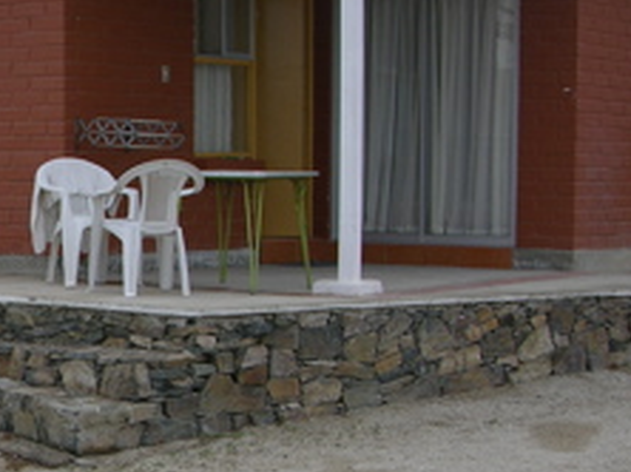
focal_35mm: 101
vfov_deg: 14.5
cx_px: -102
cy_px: 384
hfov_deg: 18.6
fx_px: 1839
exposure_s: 1/96.3
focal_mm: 8.9
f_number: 4.5
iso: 50
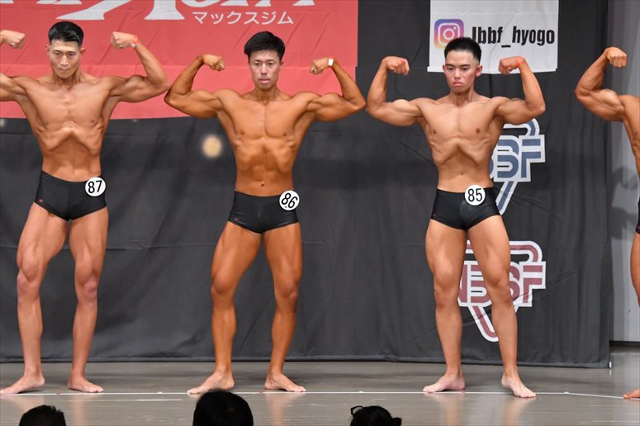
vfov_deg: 6.8
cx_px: 320
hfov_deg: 10.2
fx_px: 3589
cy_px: 213
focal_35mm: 202
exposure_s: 1/400
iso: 6400
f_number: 5.6
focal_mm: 135
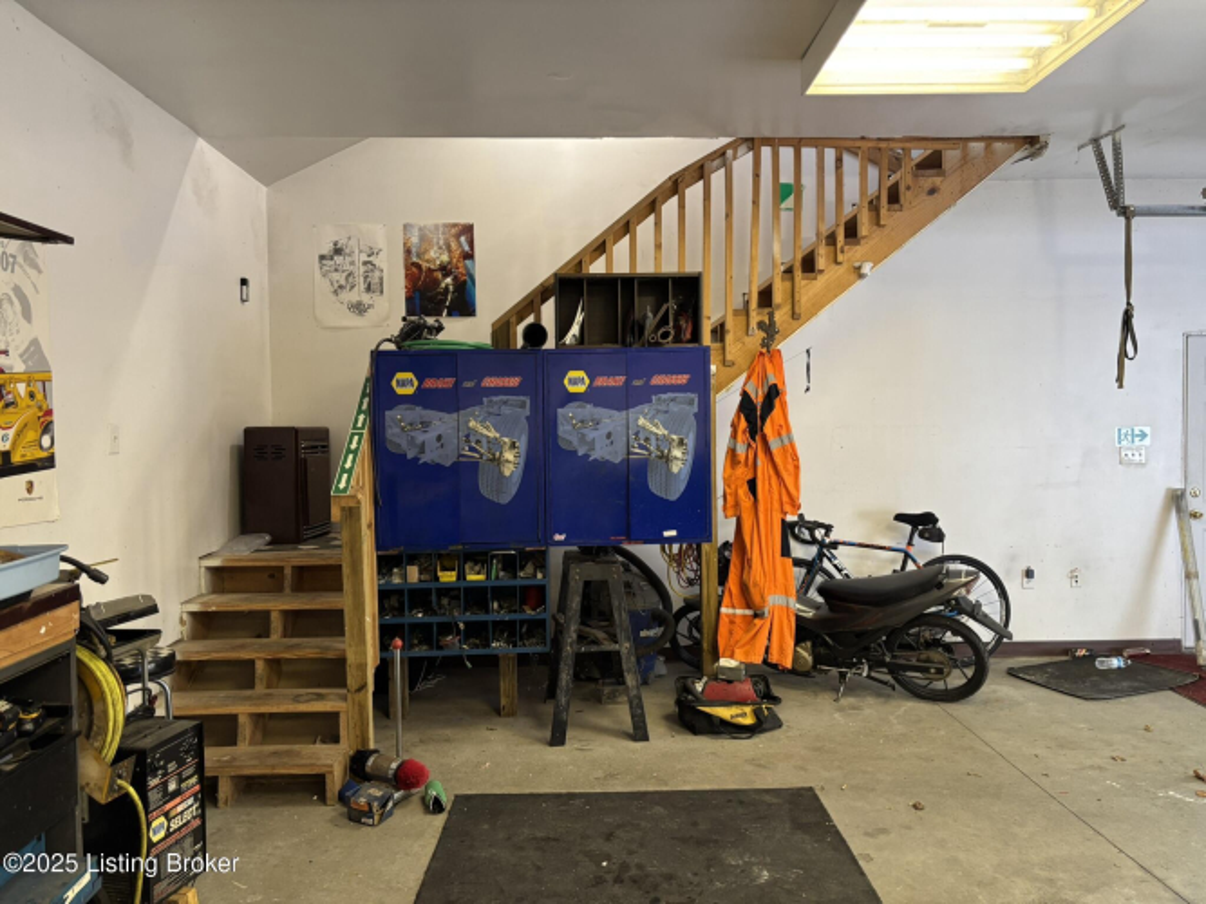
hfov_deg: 67.3
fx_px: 906
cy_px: 452
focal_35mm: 26
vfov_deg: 53.0
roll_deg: +0.5
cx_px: 603
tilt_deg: -2.3
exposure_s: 1/60
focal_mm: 5.96
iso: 160
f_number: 1.6
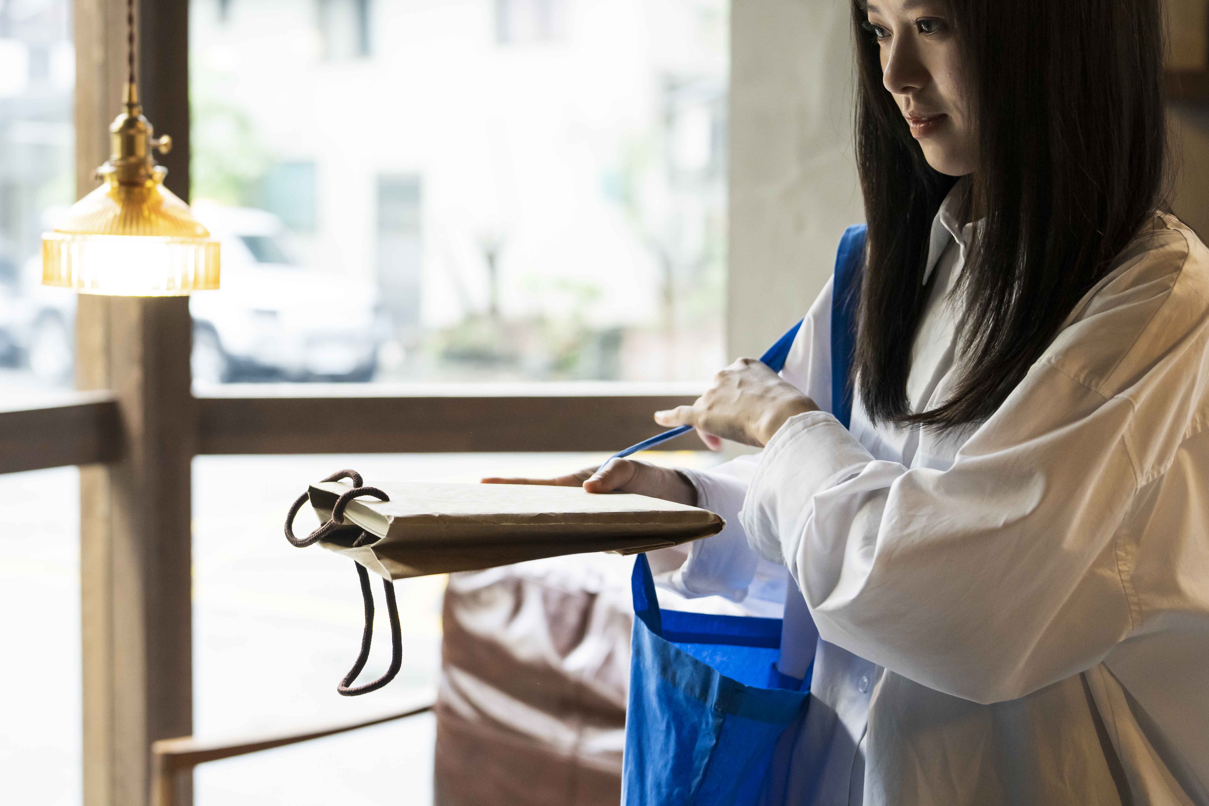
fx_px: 2418
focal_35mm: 72
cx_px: 406
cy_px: 360
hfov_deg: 27.9
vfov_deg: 18.9
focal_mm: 48
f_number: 2.8
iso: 1250
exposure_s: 1/200
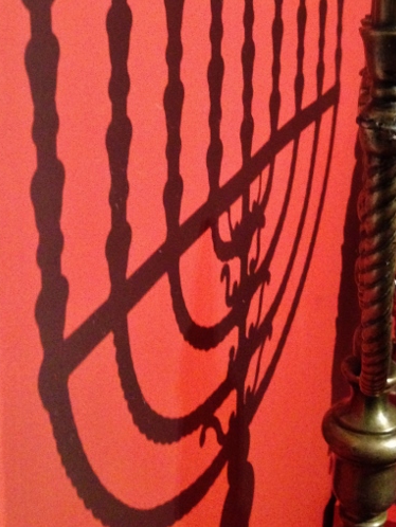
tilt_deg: -7.4
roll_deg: -2.7
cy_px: 133
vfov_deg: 35.4
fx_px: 808
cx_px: 253
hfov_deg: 27.4
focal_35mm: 53
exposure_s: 1/15
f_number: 2.4
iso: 800
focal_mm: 4.12
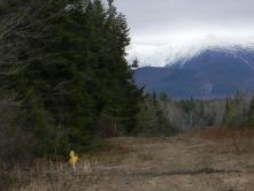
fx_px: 1079
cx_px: 222
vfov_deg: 10.1
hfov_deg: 13.3
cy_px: 38
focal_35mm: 147
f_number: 4.1
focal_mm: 10.1
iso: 80
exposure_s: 1/604
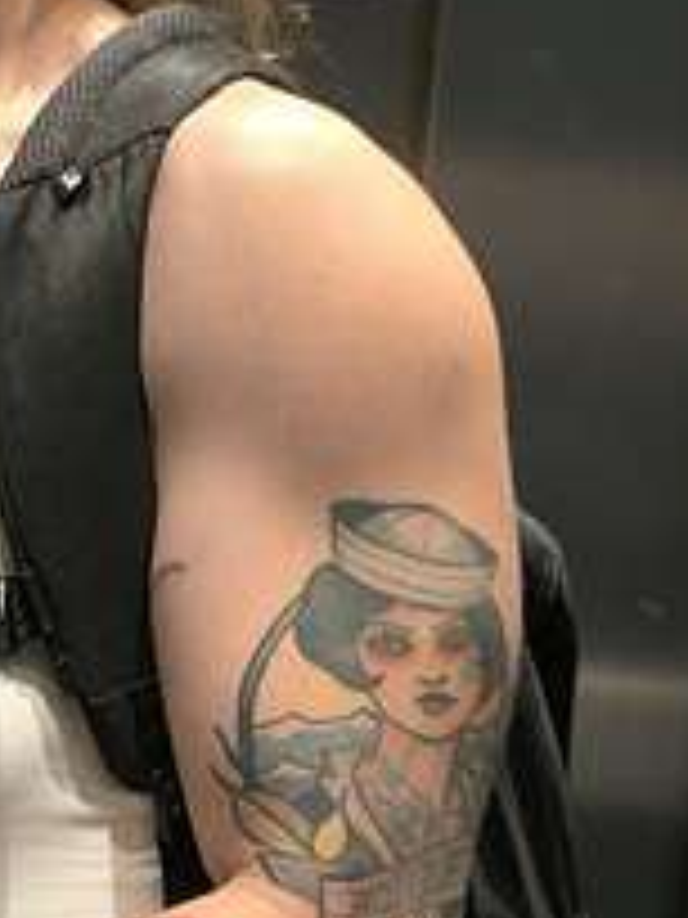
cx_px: -99
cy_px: 806
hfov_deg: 13.4
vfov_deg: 18.0
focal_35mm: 108
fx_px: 2862
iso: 500
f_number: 1.65
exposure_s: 1/50
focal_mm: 6.14
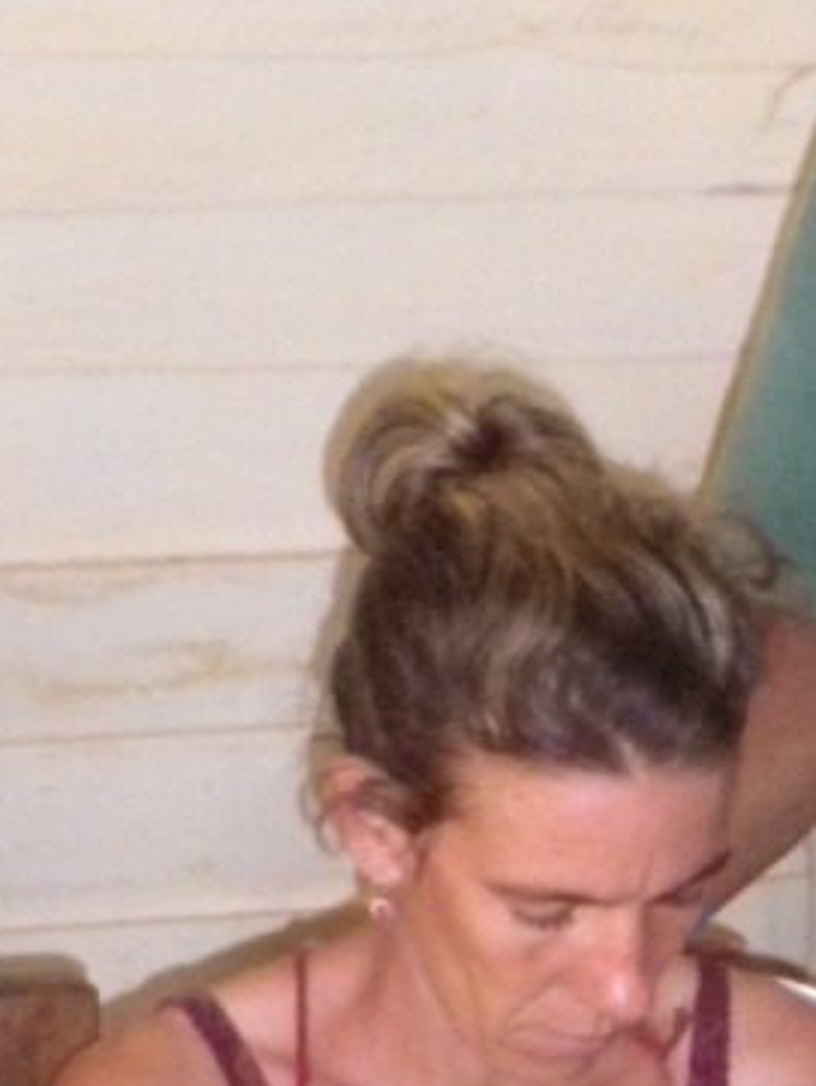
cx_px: 1045
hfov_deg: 9.0
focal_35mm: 163
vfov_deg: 12.1
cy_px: 695
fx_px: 5120
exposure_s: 1/60
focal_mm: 8.7
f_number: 4.2
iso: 800
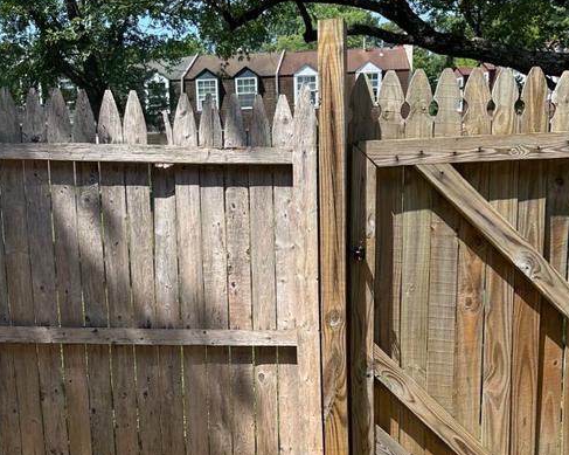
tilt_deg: -14.6
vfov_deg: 27.8
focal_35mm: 52
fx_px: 875
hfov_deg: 36.0
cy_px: 428
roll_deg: +1.6
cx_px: 264
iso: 80
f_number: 1.78
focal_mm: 6.86
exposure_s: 1/3861
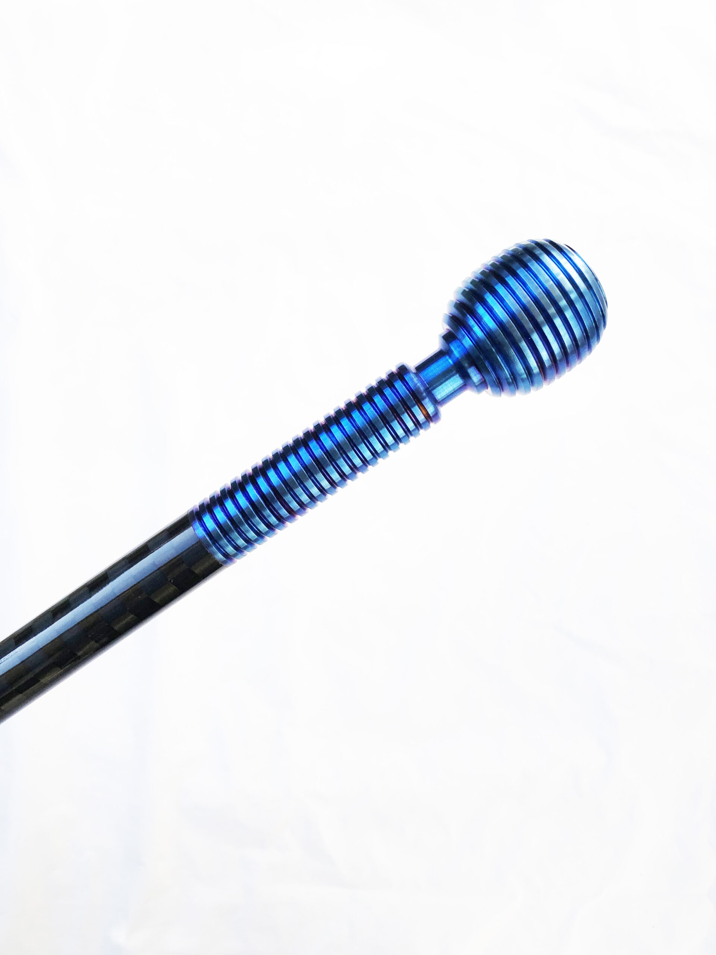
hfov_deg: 49.7
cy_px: 478
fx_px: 772
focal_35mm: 28
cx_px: 358
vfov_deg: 63.4
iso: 20
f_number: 1.8
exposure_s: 1/873
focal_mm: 3.99
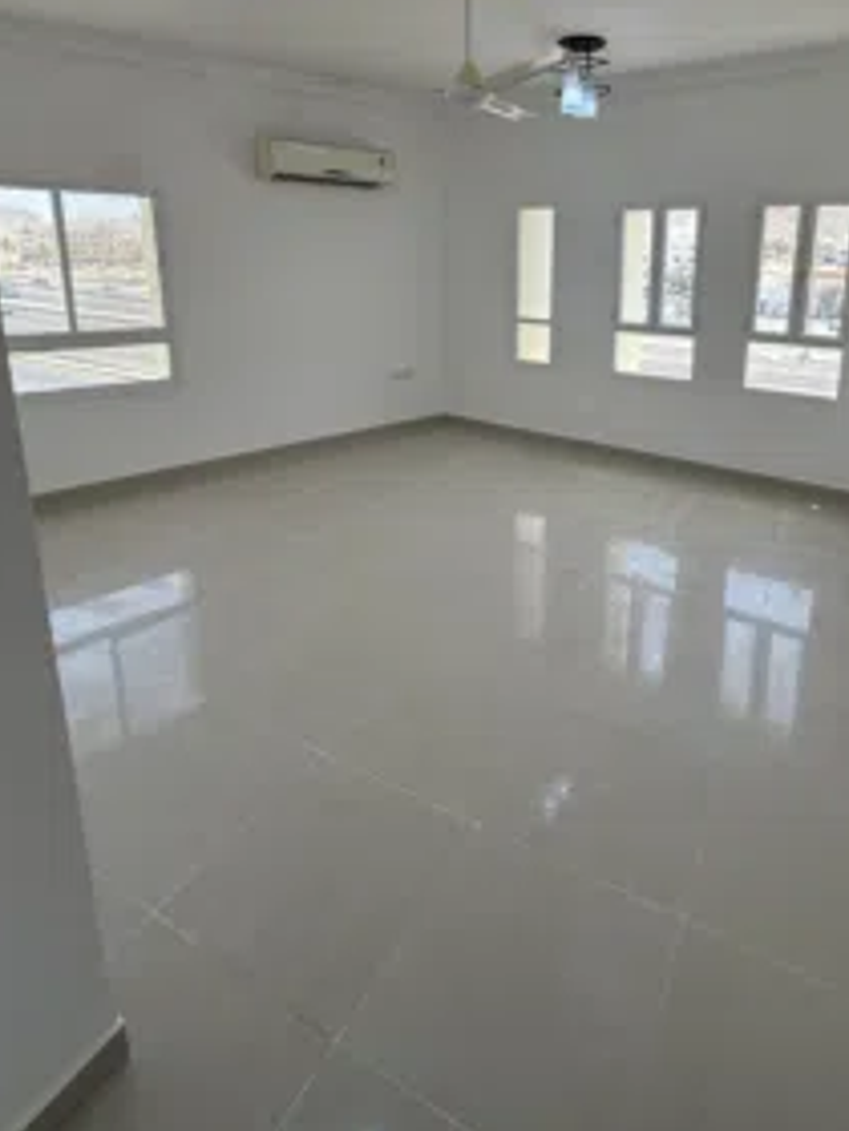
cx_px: 522
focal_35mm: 20
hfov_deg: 65.2
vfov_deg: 79.6
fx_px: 654
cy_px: 396
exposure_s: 1/159
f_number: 2.2
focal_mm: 2.22
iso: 64
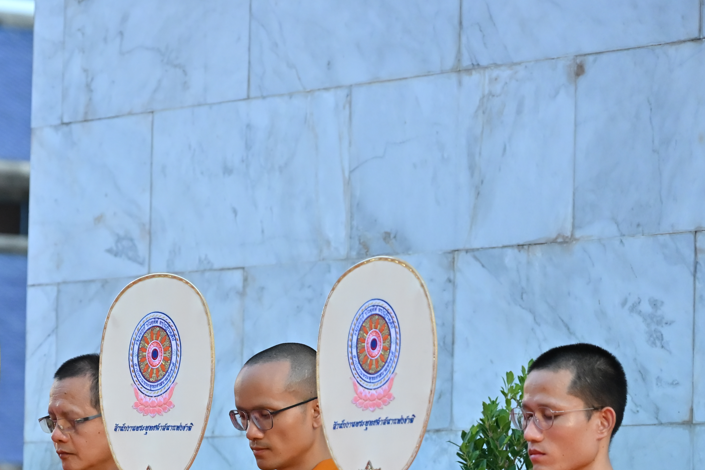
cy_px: 437
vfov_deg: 6.0
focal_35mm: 227
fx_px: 4445
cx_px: 74
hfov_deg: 9.0
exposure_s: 1/160
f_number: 4
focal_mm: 120
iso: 2500
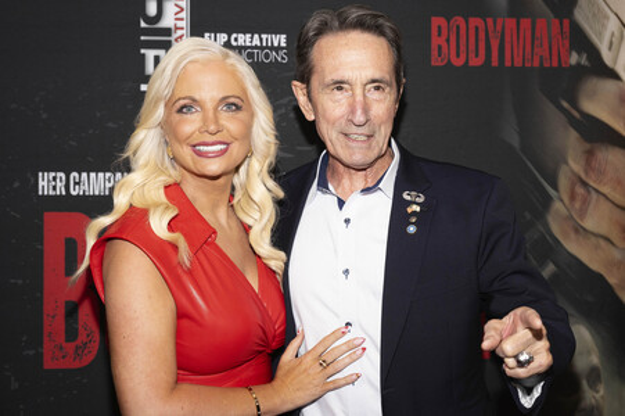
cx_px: 312
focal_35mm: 51
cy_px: 208
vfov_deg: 26.4
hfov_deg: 38.9
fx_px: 885
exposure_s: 1/200
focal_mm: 51
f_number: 5.6
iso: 800
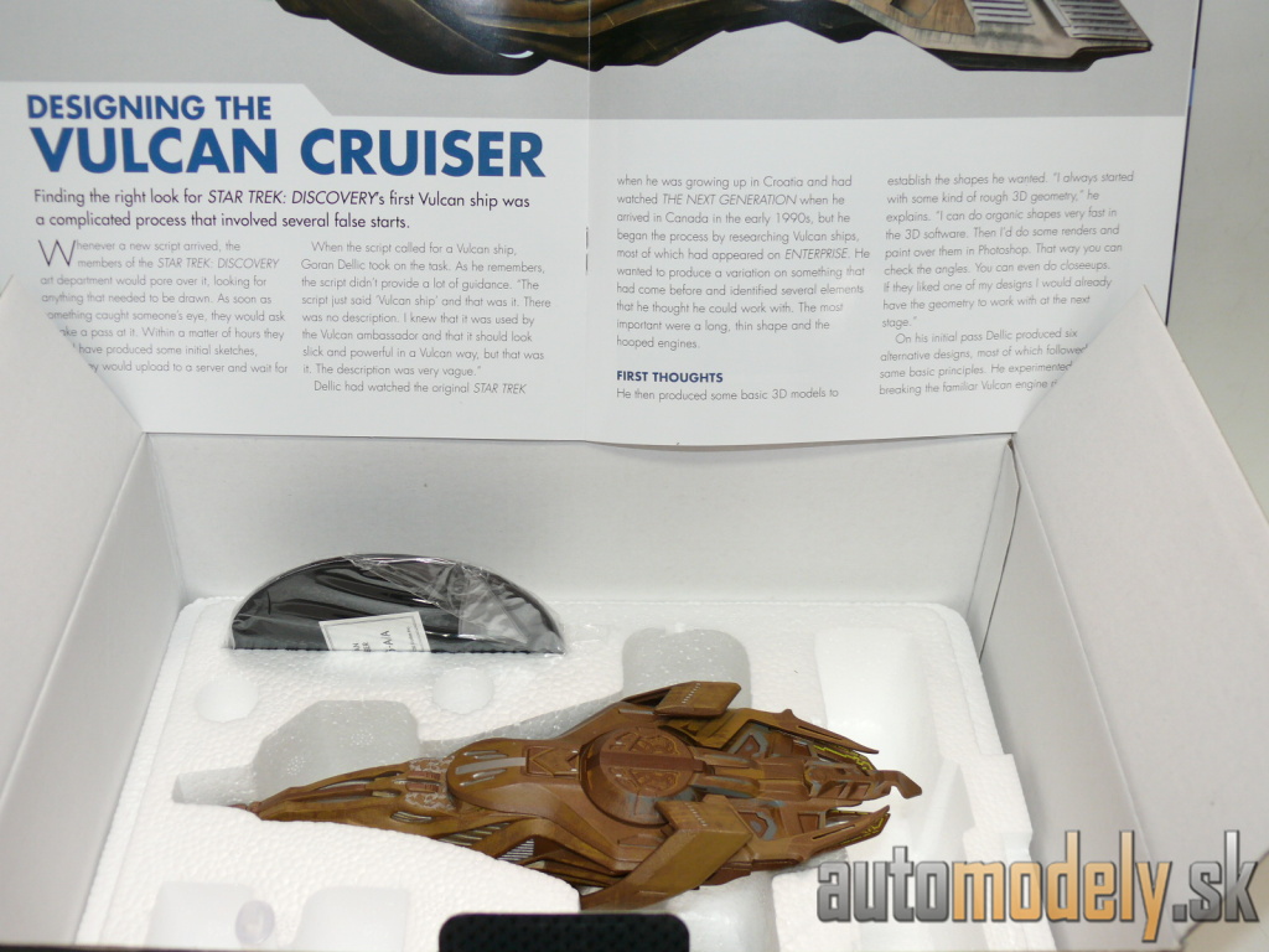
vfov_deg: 35.1
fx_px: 1503
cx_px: 634
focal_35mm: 41
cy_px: 476
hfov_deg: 45.8
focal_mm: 8.2
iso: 100
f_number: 2.8
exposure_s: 1/40
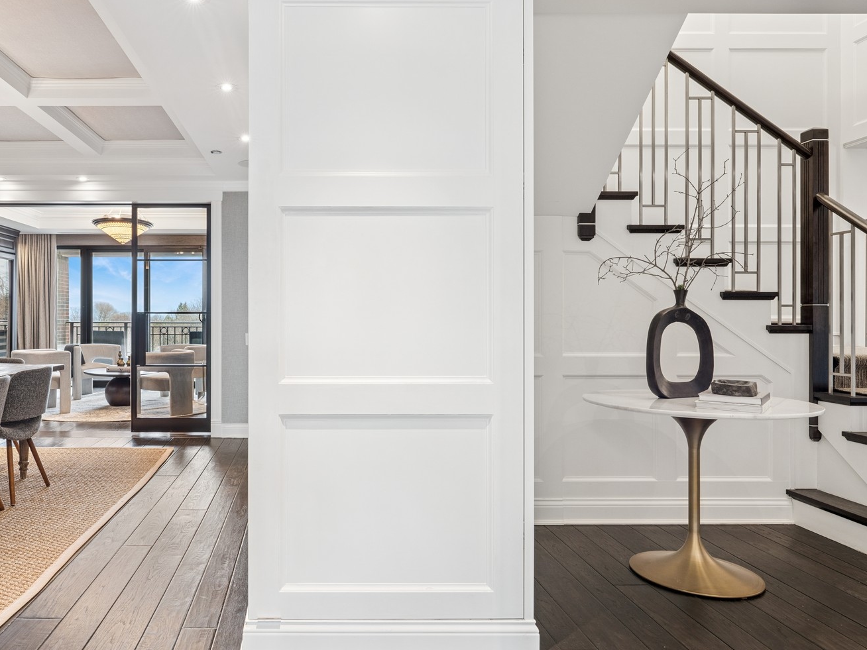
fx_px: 626
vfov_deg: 54.9
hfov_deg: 67.8
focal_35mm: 25
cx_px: 301
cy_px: 329
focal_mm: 17
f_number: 8
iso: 320
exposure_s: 1/6
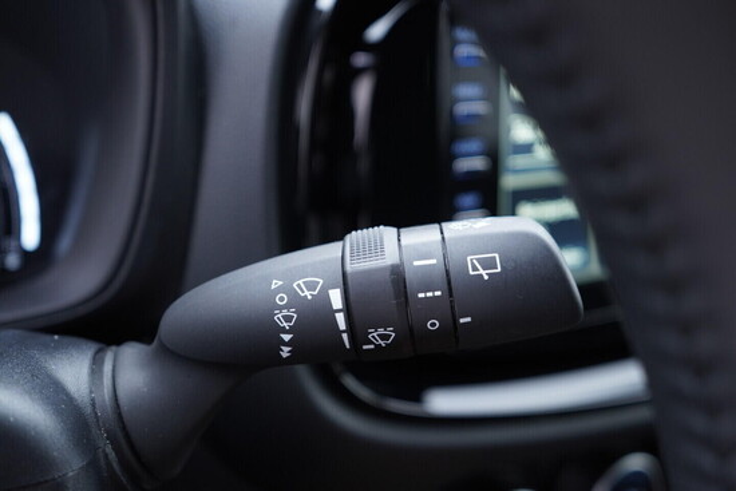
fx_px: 736
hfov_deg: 53.1
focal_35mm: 36
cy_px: 246
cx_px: 368
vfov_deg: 36.9
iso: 400
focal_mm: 24
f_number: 2.8
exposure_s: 1/40
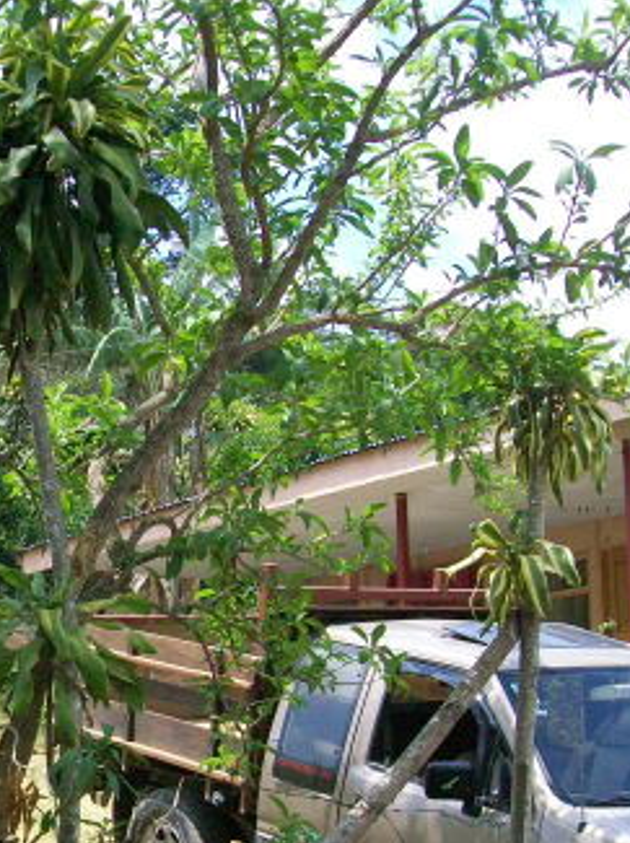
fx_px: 1726
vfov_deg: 27.2
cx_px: -8
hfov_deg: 20.0
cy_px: 578
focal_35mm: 71
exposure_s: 1/500
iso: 64
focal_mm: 6
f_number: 2.7
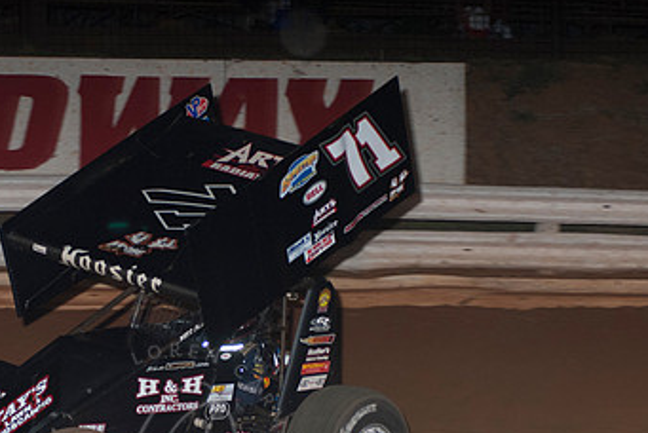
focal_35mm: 204
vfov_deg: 6.7
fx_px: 3675
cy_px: 281
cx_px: 175
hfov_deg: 10.1
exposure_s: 1/400
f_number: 4
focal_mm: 80
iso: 400
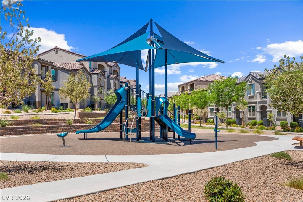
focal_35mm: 42
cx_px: 152
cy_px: 101
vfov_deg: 31.9
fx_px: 354
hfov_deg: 46.4
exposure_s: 1/3200
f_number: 4.5
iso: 500
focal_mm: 28
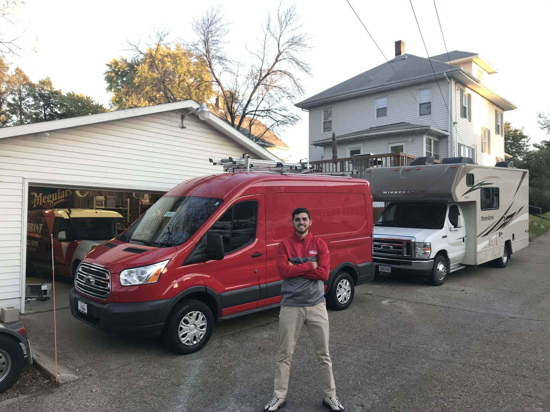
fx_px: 445
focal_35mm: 28
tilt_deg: +1.4
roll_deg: +0.2
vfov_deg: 49.7
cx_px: 275
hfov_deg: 63.4
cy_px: 206
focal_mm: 3.99
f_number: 1.8
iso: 25
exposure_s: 1/120
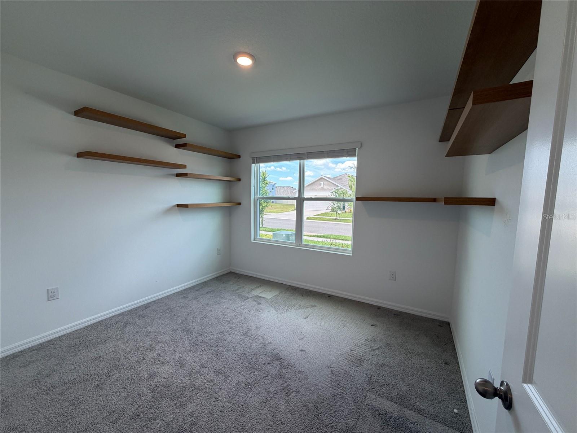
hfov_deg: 102.1
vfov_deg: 85.7
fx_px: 233
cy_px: 216
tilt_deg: -5.4
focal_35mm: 14
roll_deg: -0.8
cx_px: 288
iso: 100
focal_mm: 2.22
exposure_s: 1/120
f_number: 2.2
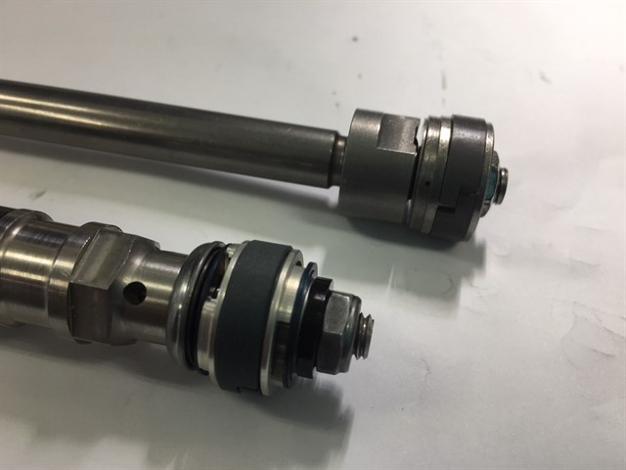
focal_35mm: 29
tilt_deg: -50.6
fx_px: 524
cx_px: 313
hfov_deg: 61.7
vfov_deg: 48.2
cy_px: 235
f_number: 2.2
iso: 25
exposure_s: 1/60
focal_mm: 4.15
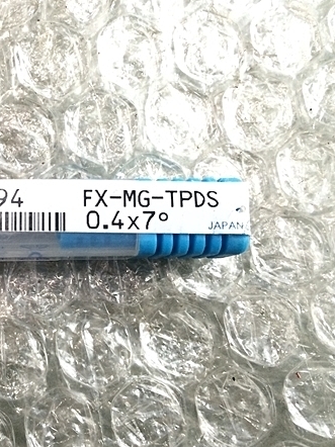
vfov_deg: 44.8
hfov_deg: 32.4
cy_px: 218
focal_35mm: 42
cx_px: 27
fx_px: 542
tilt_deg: -84.8
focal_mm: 4.15
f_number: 2.2
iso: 200
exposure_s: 1/33
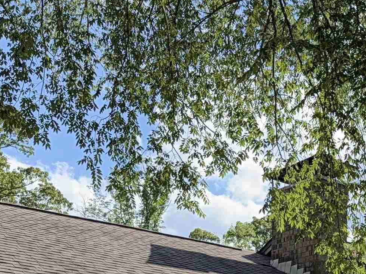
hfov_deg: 23.9
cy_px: 357
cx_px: 427
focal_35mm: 75
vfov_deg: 18.3
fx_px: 793
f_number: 1.78
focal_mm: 6.76
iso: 80
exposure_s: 1/2169
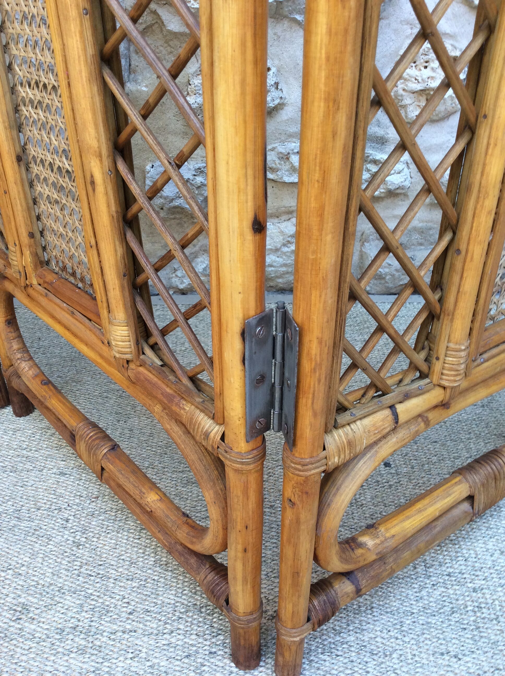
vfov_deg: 56.9
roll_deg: +0.7
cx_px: 252
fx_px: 624
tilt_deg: -32.0
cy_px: 338
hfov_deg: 44.1
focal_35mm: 32
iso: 40
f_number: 2.4
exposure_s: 1/33
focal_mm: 3.3
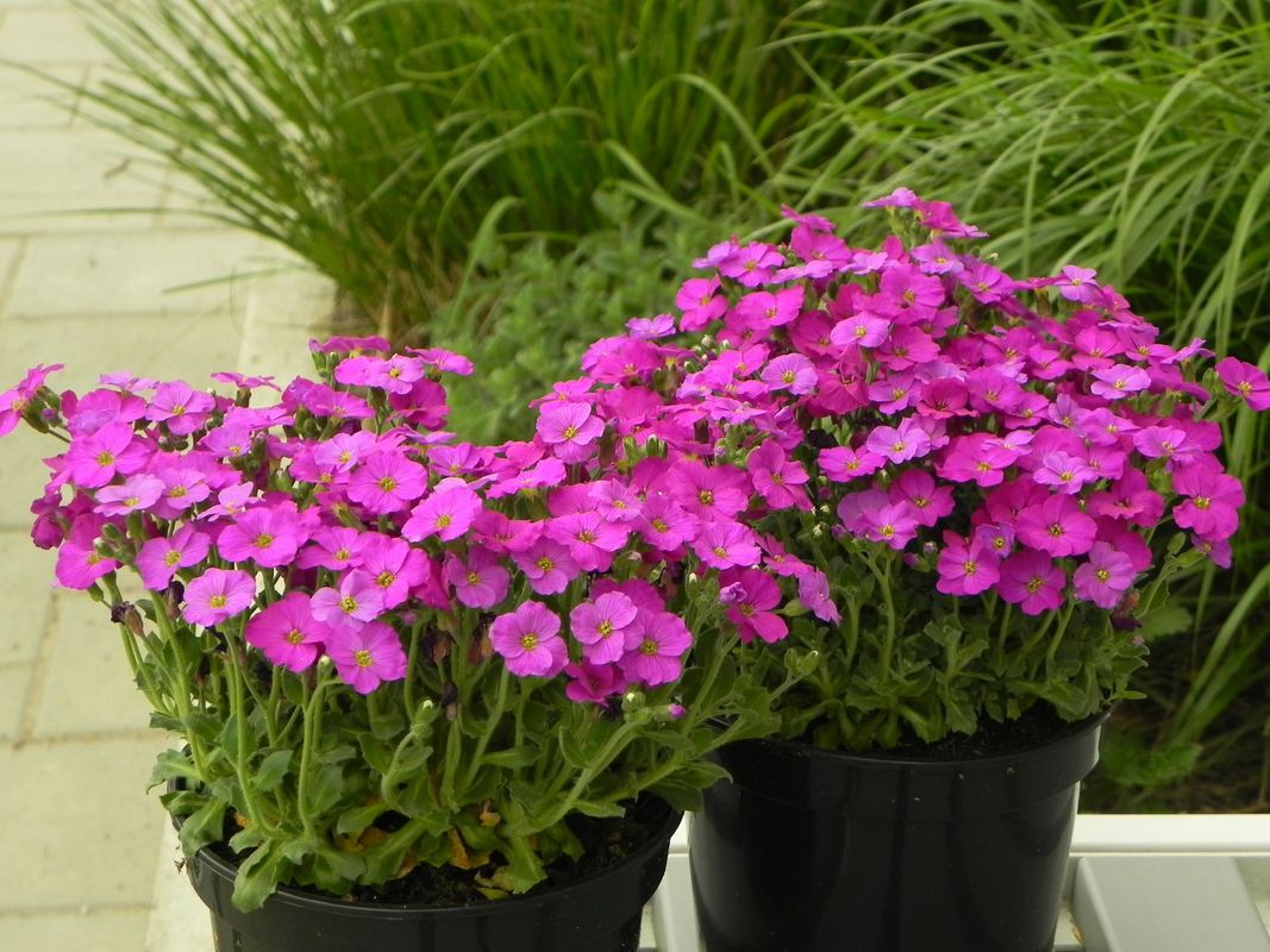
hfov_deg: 20.7
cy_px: 476
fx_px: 3485
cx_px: 635
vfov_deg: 15.6
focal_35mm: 95
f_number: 4.5
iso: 160
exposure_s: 1/400
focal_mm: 16.9
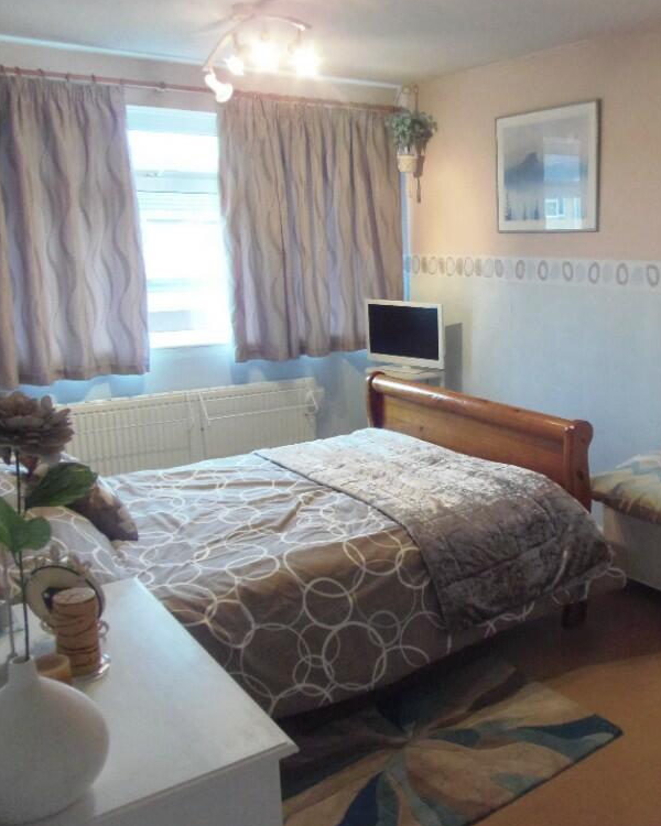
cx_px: 490
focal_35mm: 32
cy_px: 419
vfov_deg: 55.7
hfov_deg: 44.4
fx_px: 783
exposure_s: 1/25
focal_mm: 4.3
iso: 500
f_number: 2.9
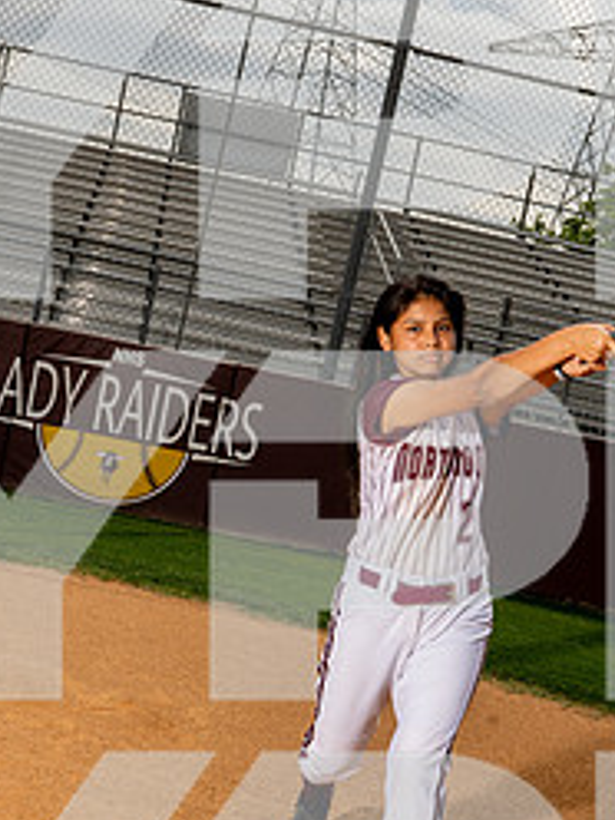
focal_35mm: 63
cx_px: 145
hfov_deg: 23.0
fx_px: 1492
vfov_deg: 30.6
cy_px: 527
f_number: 16
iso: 100
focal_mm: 28
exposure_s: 1/250
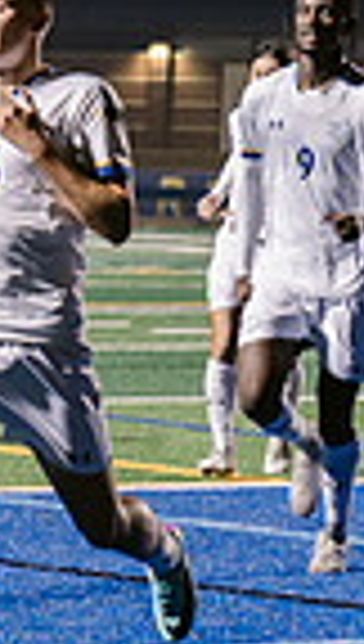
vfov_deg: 7.3
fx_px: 5069
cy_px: 313
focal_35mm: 297
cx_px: -867
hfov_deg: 3.9
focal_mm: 70
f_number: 4
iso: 2500
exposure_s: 1/200
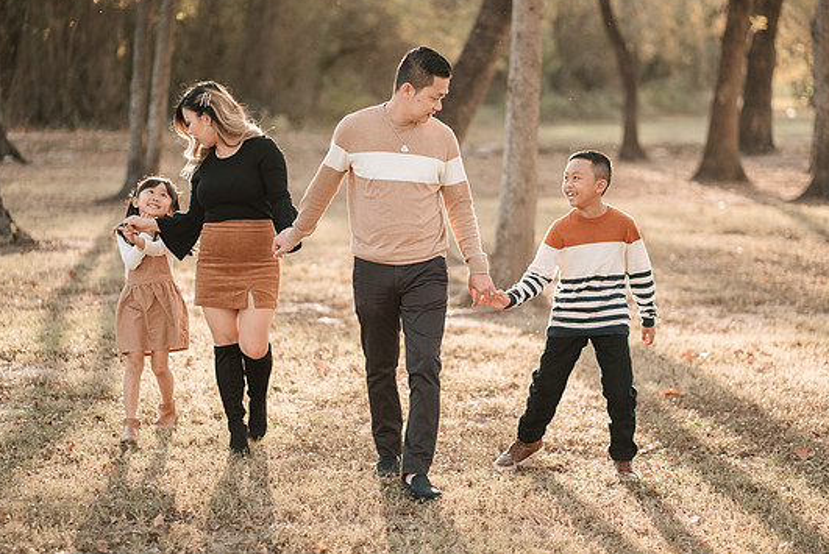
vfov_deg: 14.6
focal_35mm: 94
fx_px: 2166
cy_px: 255
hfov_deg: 21.7
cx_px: 400
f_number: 1.8
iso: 125
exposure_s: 1/500
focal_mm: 85
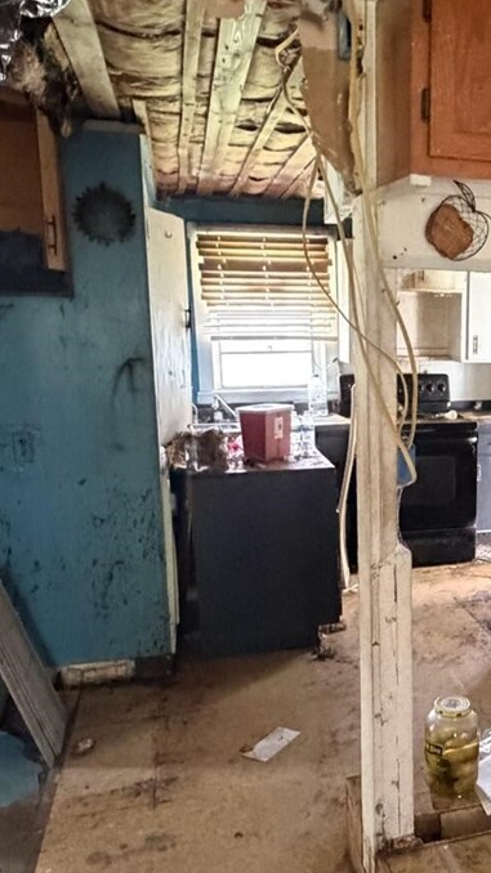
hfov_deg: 30.8
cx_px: 473
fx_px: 834
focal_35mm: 36
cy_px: 476
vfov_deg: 55.2
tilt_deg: -11.3
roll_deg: -0.4
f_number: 2.2
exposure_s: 1/52
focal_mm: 2.22
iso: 1250
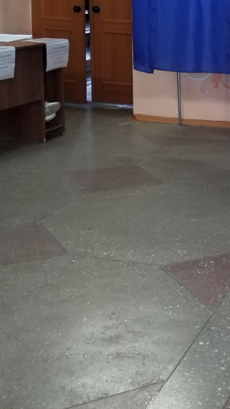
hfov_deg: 17.2
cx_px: 299
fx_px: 716
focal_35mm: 66
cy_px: 127
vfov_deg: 31.6
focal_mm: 4.75
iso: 520
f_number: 1.8
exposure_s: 1/33.3
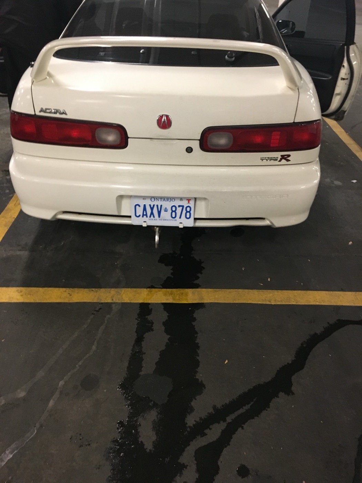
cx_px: 181
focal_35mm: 29
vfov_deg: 61.7
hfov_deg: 48.2
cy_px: 242
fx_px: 404
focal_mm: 4.15
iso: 200
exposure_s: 1/20
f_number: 2.2
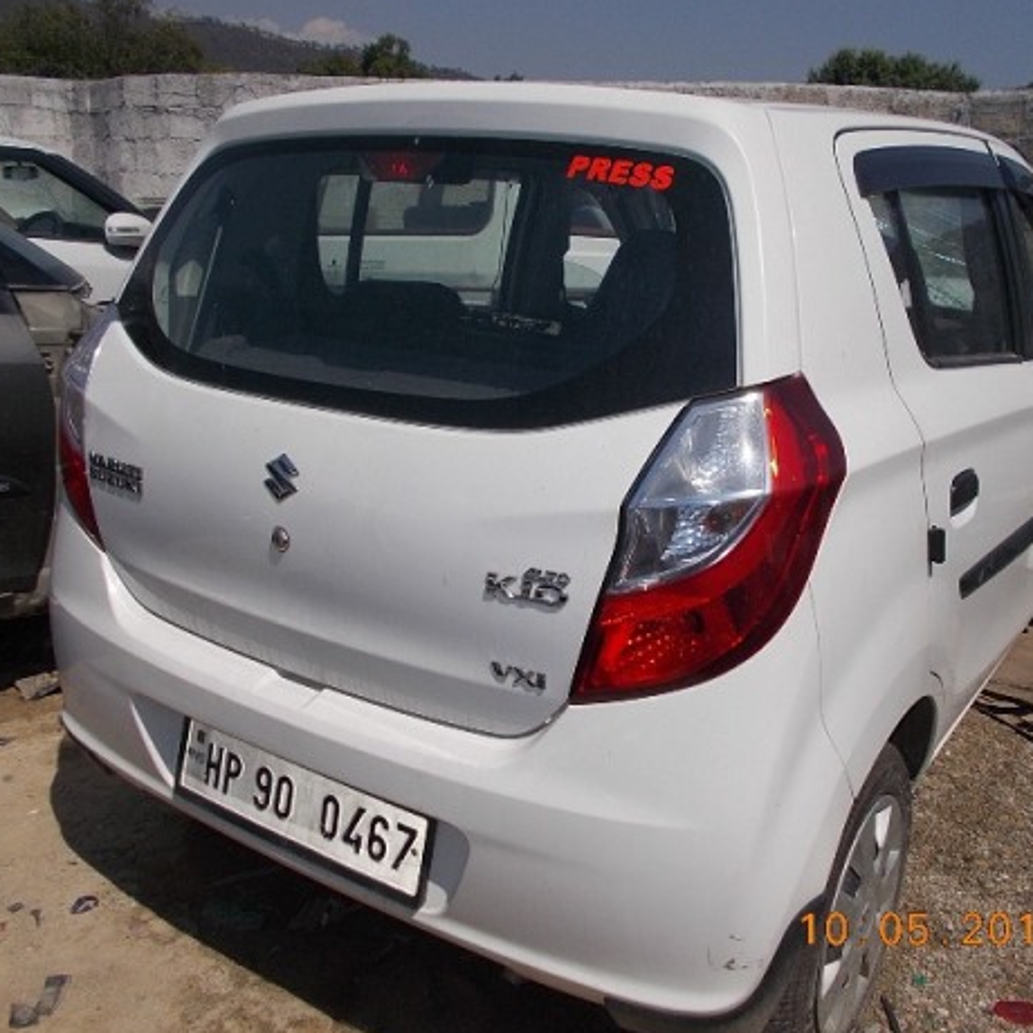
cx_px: 584
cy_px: 516
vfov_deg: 51.1
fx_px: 1080
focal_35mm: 32
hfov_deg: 51.0
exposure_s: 1/400
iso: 80
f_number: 8
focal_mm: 4.6
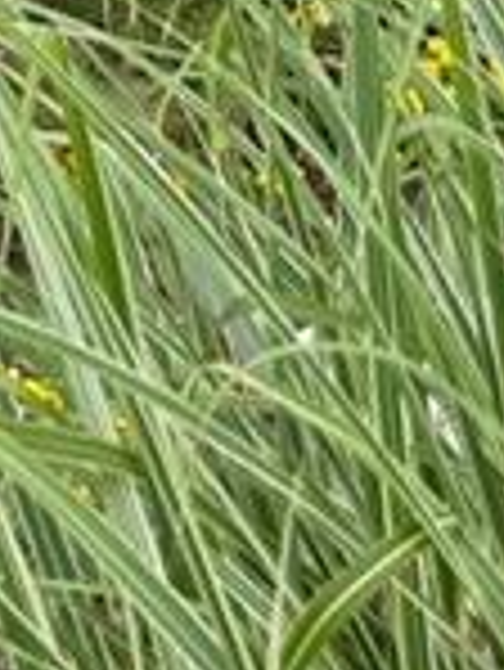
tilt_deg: +8.8
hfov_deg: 10.6
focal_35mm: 134
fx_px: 2598
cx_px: -292
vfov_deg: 11.7
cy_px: -1003
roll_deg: +4.1
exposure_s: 1/2681
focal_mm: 4.2
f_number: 1.6
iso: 32
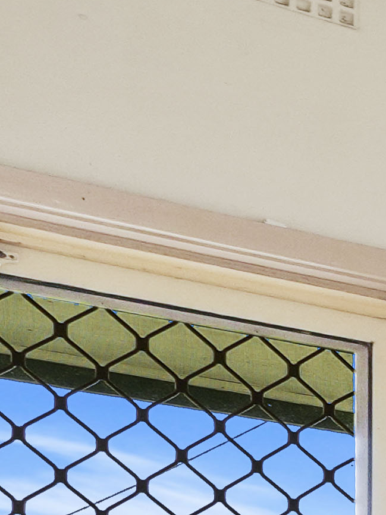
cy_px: 991
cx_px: 1813
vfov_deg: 14.7
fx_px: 1687
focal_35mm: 113
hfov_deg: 6.8
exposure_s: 1/30
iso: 1250
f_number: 9
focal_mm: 11
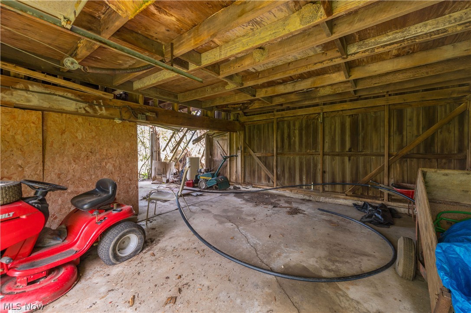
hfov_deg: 104.3
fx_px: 183
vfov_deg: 81.1
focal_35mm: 14
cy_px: 156
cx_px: 236
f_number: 8
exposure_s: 1/50
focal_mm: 14
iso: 640
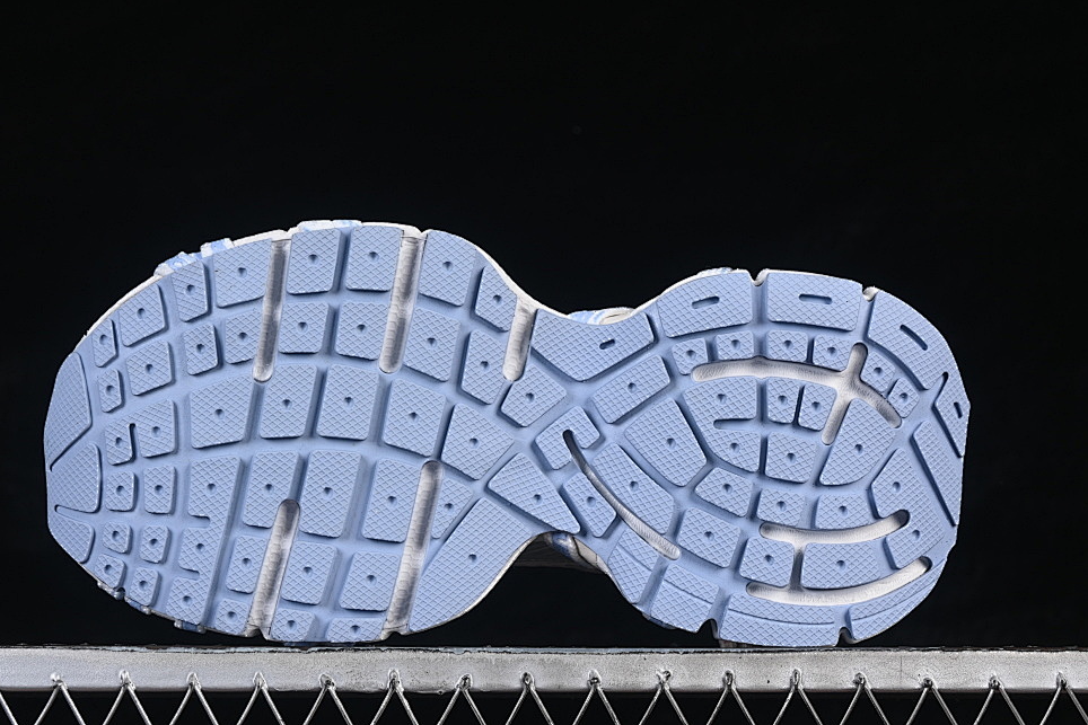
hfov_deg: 24.2
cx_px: 501
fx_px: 2539
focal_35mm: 84
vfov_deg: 16.3
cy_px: 395
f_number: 8
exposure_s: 1/80
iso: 160
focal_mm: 50
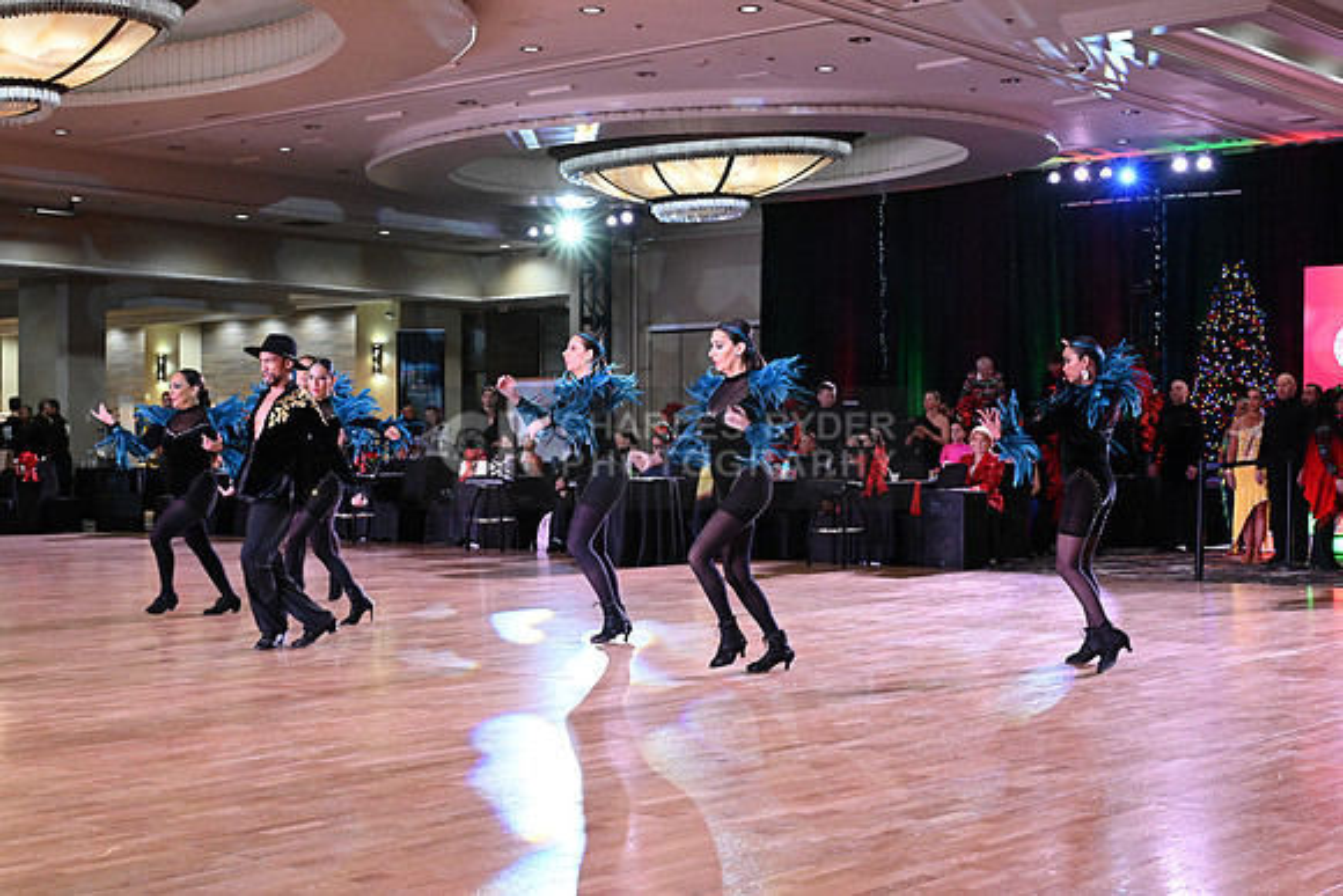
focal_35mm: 49
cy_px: 448
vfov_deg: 27.5
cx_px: 672
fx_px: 1828
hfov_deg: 40.3
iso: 6400
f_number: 5.6
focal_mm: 49
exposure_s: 1/320
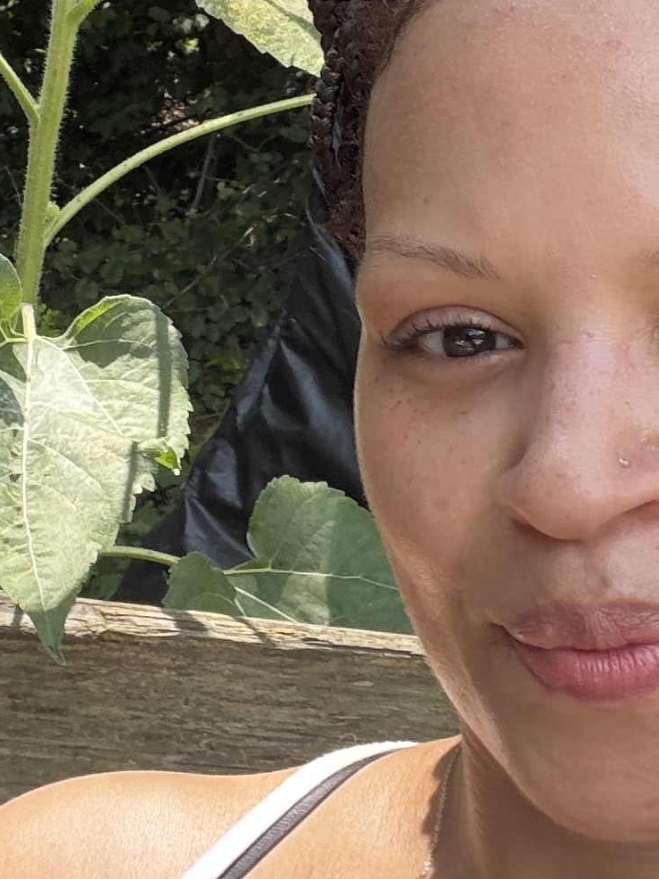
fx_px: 2387
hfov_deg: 15.7
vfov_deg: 20.7
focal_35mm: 94
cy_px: 243
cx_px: 222
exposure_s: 1/121
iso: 25
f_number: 1.9
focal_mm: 2.71
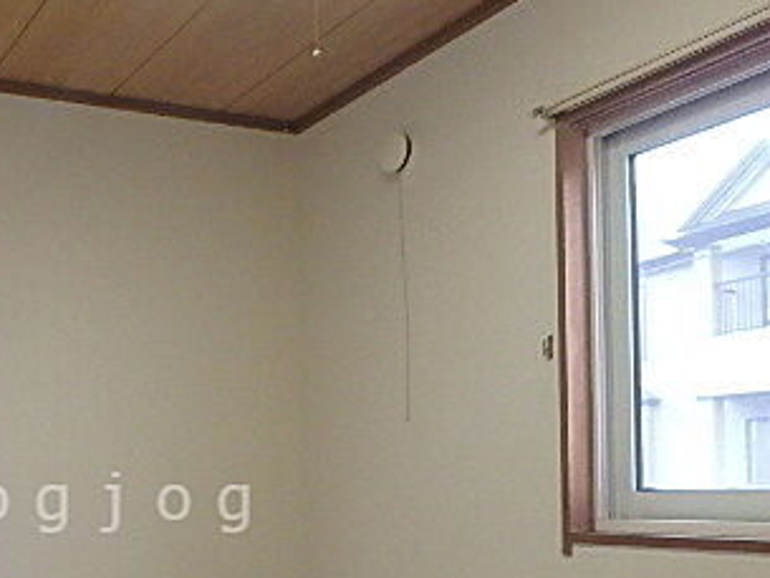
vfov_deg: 31.6
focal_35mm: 44
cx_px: 91
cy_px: 502
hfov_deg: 40.0
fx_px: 979
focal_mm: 3.7
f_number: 3.5
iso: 800
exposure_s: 1/25
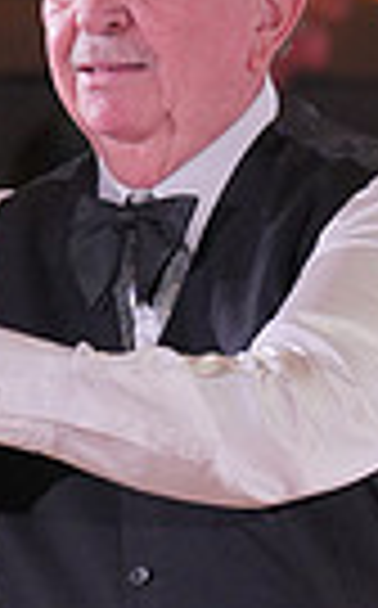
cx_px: -164
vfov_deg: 3.2
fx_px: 10847
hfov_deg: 2.0
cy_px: 793
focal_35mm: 656
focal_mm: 150
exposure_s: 1/400
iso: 2000
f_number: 4
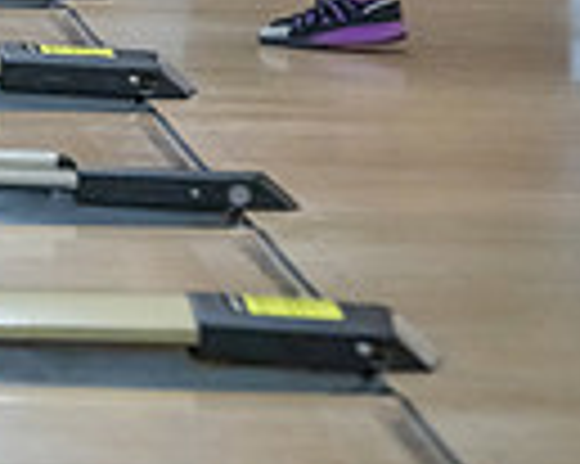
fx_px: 9280
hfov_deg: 3.6
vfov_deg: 2.8
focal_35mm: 541
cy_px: -365
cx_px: 103
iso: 4000
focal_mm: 165
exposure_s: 1/800
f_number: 3.5
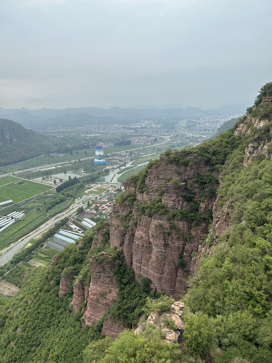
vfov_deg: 71.6
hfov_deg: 56.8
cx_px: 136
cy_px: 182
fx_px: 251
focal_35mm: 24
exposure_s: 1/4016
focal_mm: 6.86
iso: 80
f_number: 1.78
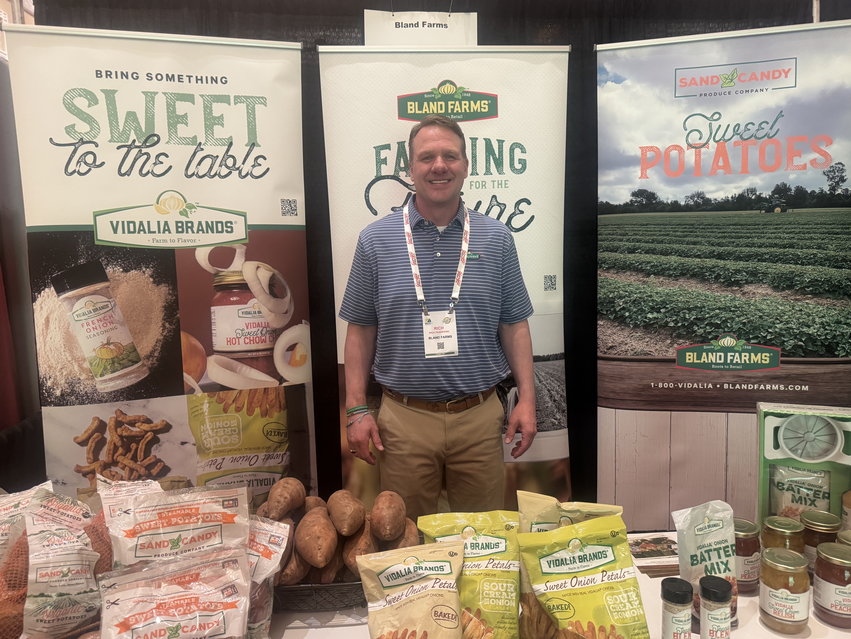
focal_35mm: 24
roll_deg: +2.9
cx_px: 426
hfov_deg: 71.6
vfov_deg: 56.8
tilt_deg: -7.0
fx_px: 590
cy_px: 320
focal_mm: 6.76
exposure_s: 1/60
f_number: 1.78
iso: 400
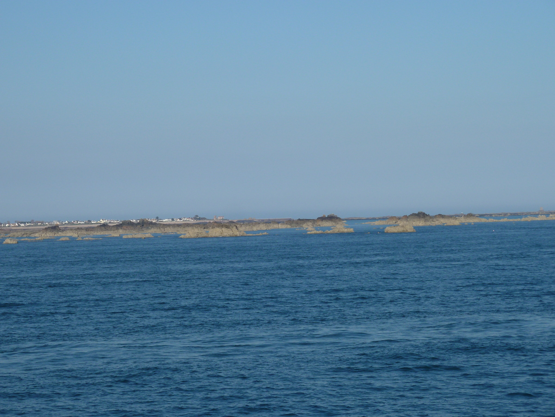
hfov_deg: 17.7
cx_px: 278
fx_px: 1780
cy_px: 208
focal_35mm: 111
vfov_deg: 13.3
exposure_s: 1/500
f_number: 5.6
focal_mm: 18.2
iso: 80
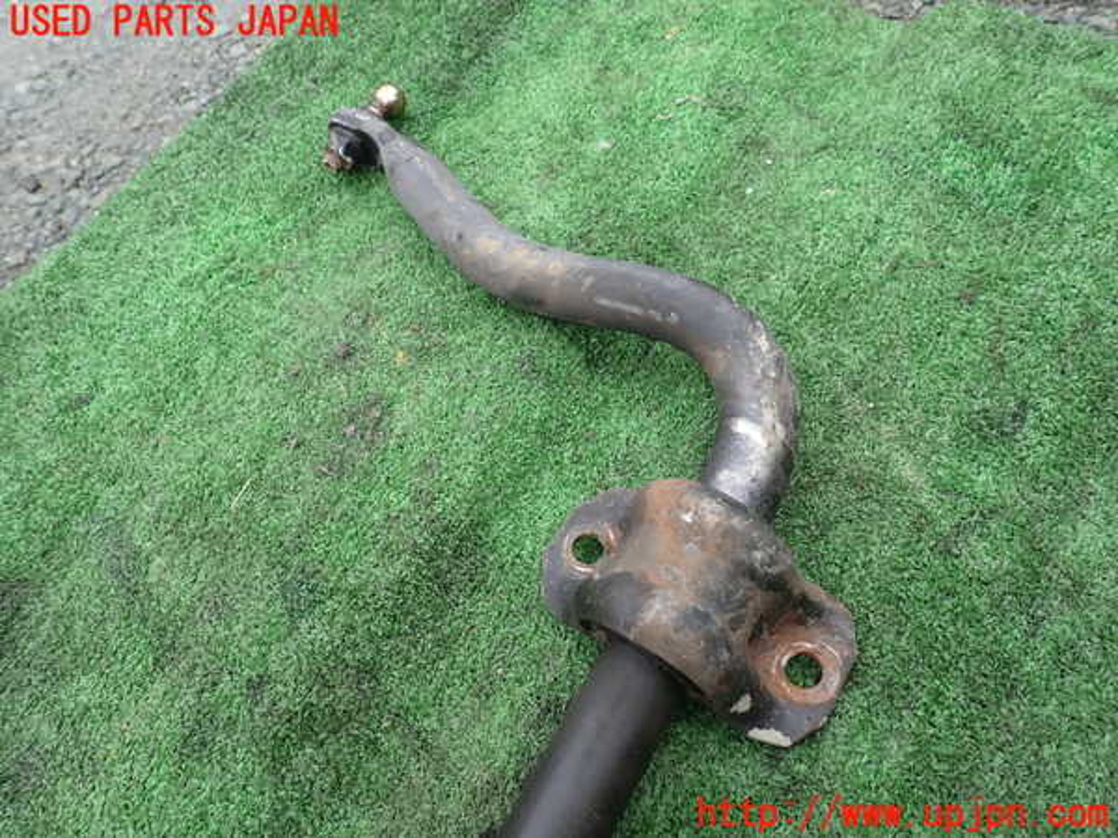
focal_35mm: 25
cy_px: 419
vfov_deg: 54.9
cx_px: 559
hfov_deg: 69.4
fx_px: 807
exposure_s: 1/320
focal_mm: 4.5
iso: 100
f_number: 2.8
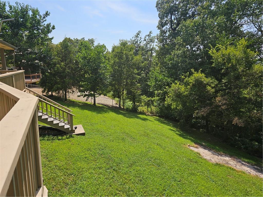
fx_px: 175
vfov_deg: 58.9
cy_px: 98
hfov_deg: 73.9
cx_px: 132
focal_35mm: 23
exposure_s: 1/736
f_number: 1.7
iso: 10
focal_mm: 6.3
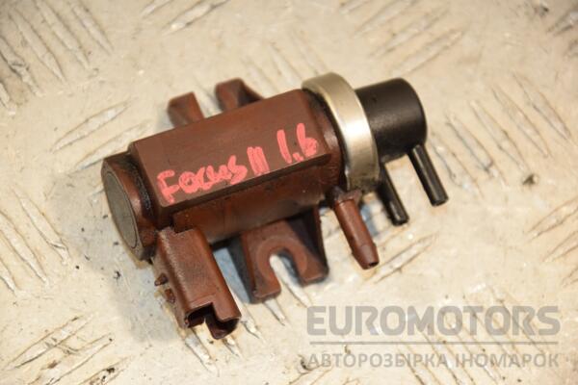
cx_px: 289
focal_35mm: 158
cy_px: 192
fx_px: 2529
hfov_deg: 13.0
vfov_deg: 8.7
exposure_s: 1/200
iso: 800
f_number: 5.6
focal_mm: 105
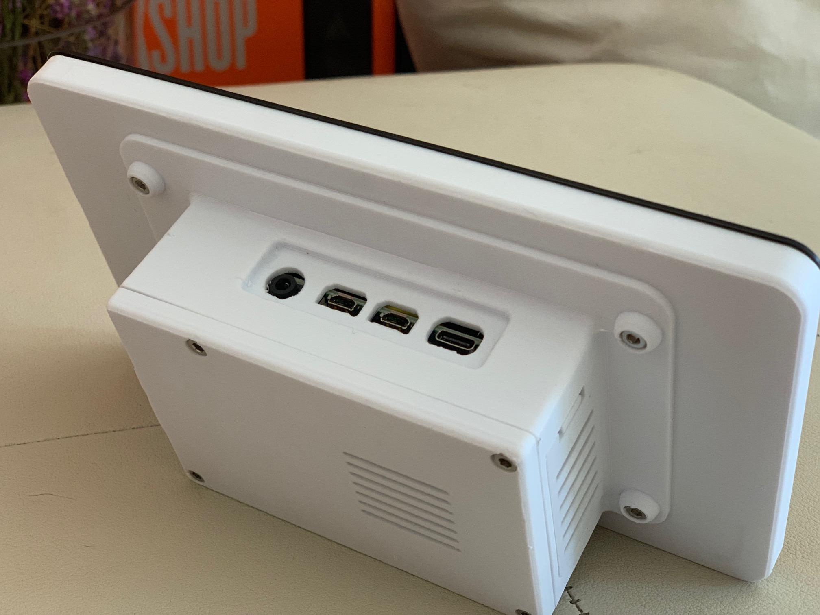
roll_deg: -2.1
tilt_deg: -26.4
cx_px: 410
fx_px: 1232
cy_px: 308
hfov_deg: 36.8
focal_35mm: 52
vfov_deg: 28.0
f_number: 2.4
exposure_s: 1/60
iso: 160
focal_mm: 6
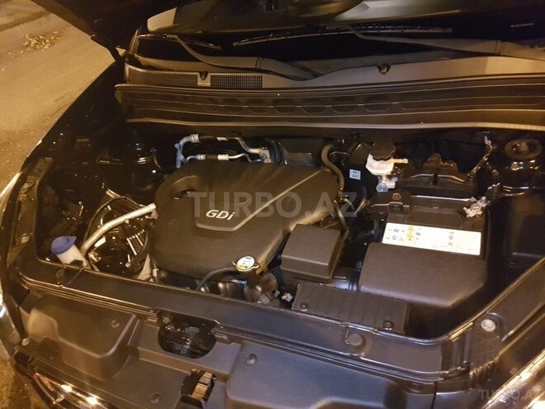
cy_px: 204
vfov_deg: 53.1
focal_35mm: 26
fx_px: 409
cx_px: 272
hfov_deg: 67.3
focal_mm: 4.2
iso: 1000
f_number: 1.7
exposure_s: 1/10
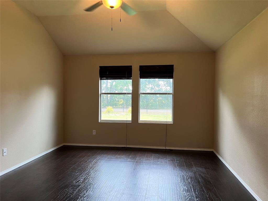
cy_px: 100
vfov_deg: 53.1
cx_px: 134
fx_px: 201
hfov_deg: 67.3
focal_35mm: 26
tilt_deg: -1.6
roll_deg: -0.5
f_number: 1.5
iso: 100
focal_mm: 5.7
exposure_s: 1/60
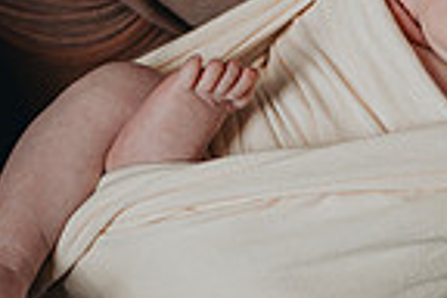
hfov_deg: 15.3
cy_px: -45
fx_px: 1664
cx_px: 317
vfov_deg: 10.1
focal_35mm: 134
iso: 2000
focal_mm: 32
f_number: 4
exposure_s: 1/200
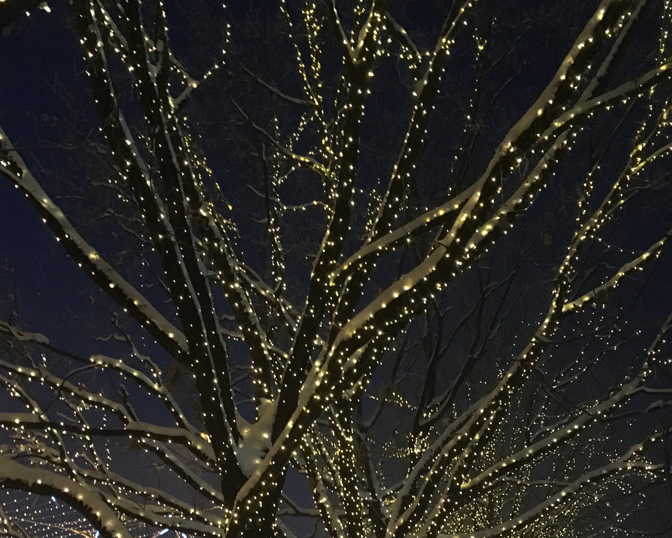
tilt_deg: +19.6
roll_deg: +0.6
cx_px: 332
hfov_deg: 42.9
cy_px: 424
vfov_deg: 34.0
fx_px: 855
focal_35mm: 43
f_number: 2.2
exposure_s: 1/17
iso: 320
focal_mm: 4.15
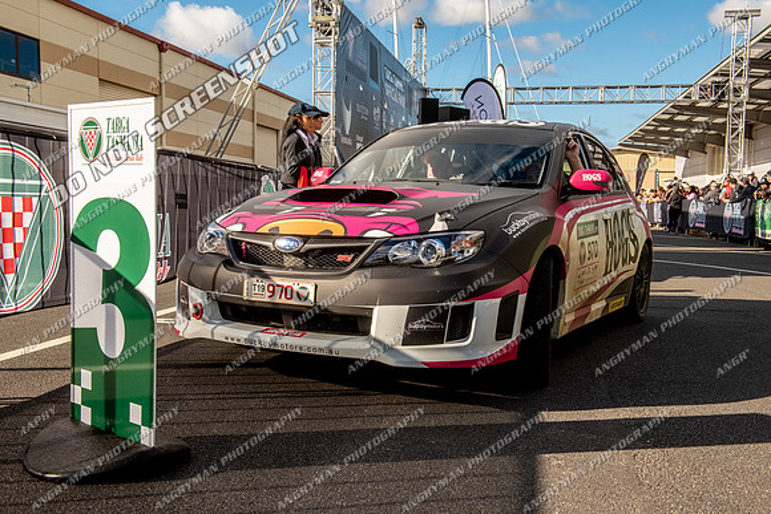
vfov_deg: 35.1
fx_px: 814
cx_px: 386
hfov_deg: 50.7
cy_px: 257
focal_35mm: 38
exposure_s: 1/1250
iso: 1100
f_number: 13
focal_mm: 38
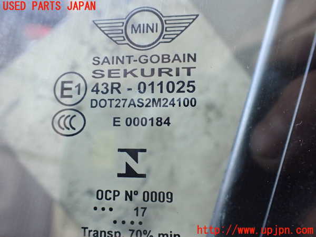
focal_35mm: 30
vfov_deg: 46.8
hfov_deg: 60.0
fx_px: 274
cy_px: 118
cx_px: 158
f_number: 2.3
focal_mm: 5.4
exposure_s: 1/125
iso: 640
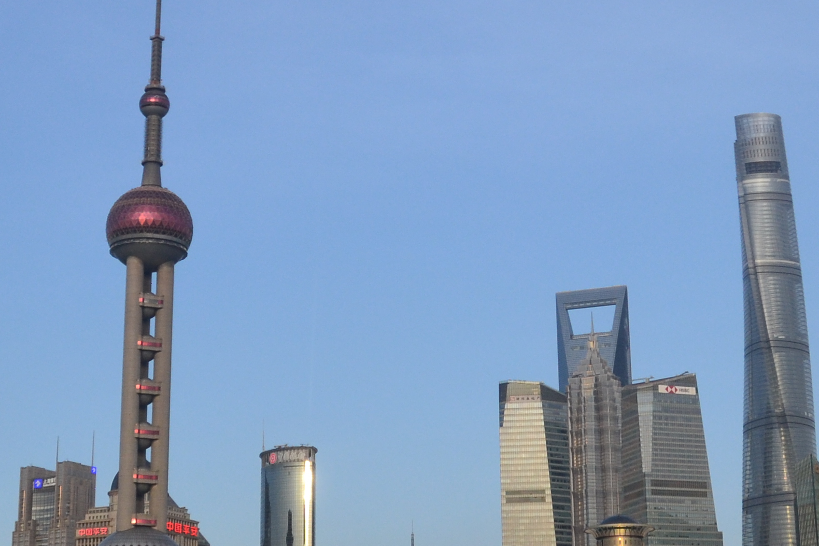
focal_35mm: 70
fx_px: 1592
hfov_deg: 28.8
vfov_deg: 19.4
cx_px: 387
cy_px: 252
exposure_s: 1/320
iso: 400
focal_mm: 16
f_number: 10
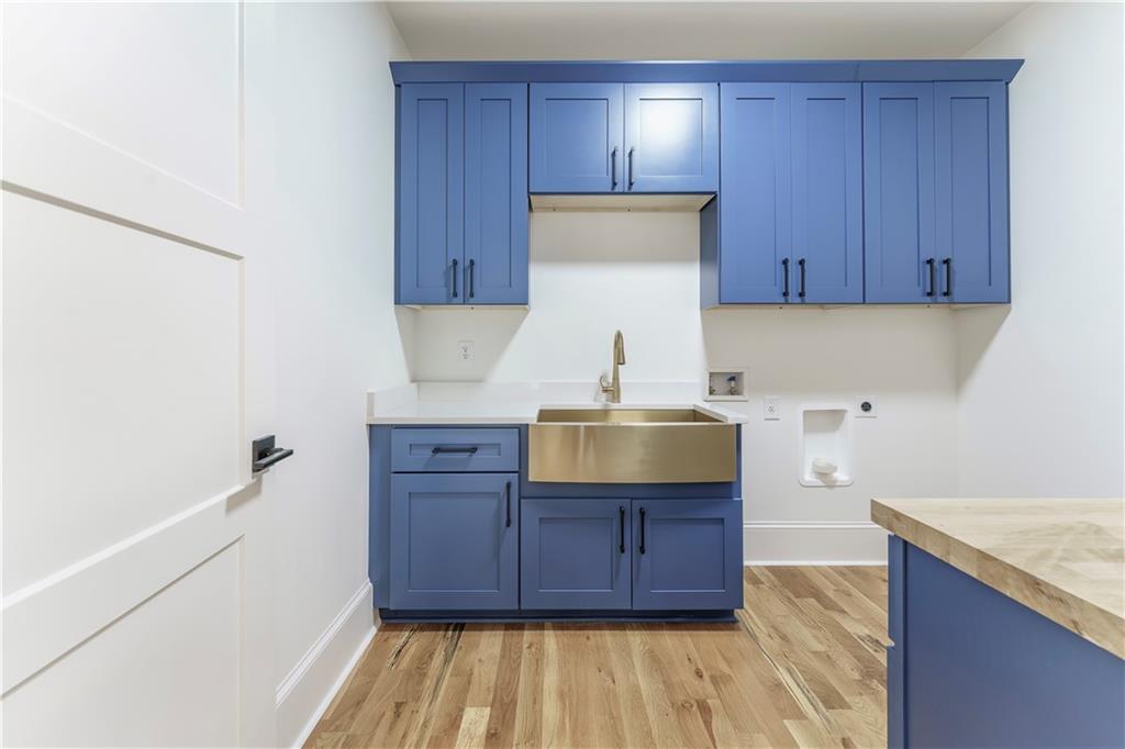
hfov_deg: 104.3
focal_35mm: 14
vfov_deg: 81.2
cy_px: 374
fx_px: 437
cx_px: 562
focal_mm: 14
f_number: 8
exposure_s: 1/80
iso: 250
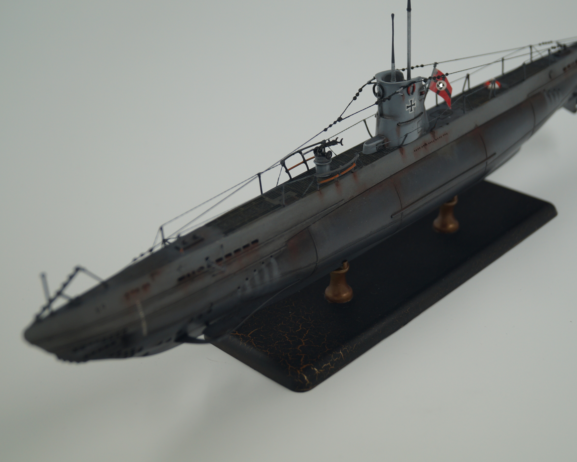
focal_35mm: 60
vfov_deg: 25.6
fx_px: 1017
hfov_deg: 31.6
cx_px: 339
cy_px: 230
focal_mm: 35
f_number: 5
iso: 200
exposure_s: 1/160
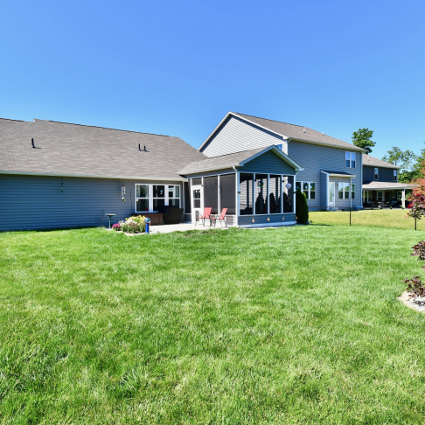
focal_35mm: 21
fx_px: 292
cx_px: 157
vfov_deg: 72.1
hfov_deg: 70.9
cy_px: 211
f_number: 11
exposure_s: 1/500
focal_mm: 16
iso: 640
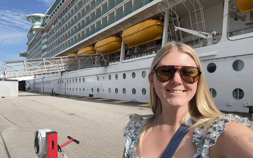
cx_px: 128
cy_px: 88
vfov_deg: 49.2
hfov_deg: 72.5
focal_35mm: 25
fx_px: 172
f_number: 1.9
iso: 25
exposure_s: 1/1284
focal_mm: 2.69
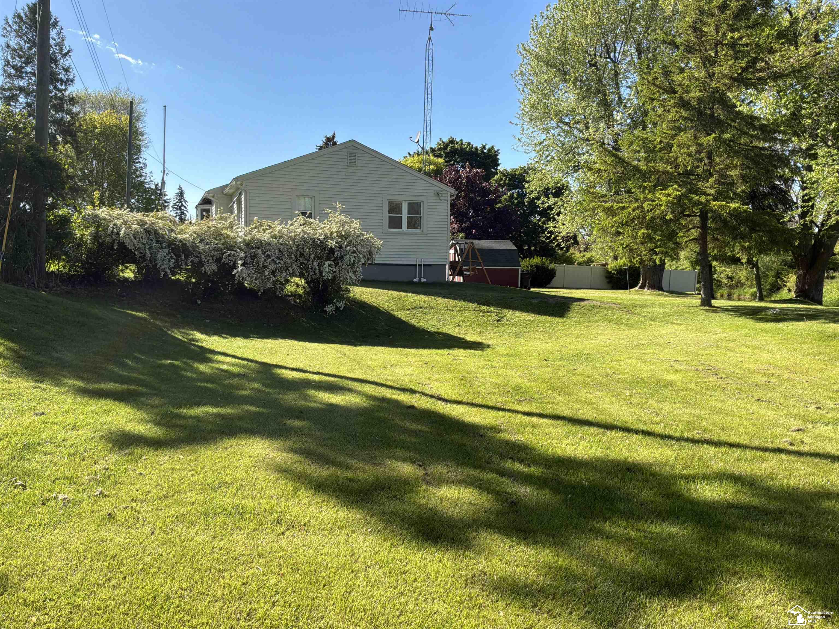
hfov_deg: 63.4
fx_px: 679
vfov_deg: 49.7
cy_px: 314
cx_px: 420
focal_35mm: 28
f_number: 1.8
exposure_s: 1/1195
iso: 25
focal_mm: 3
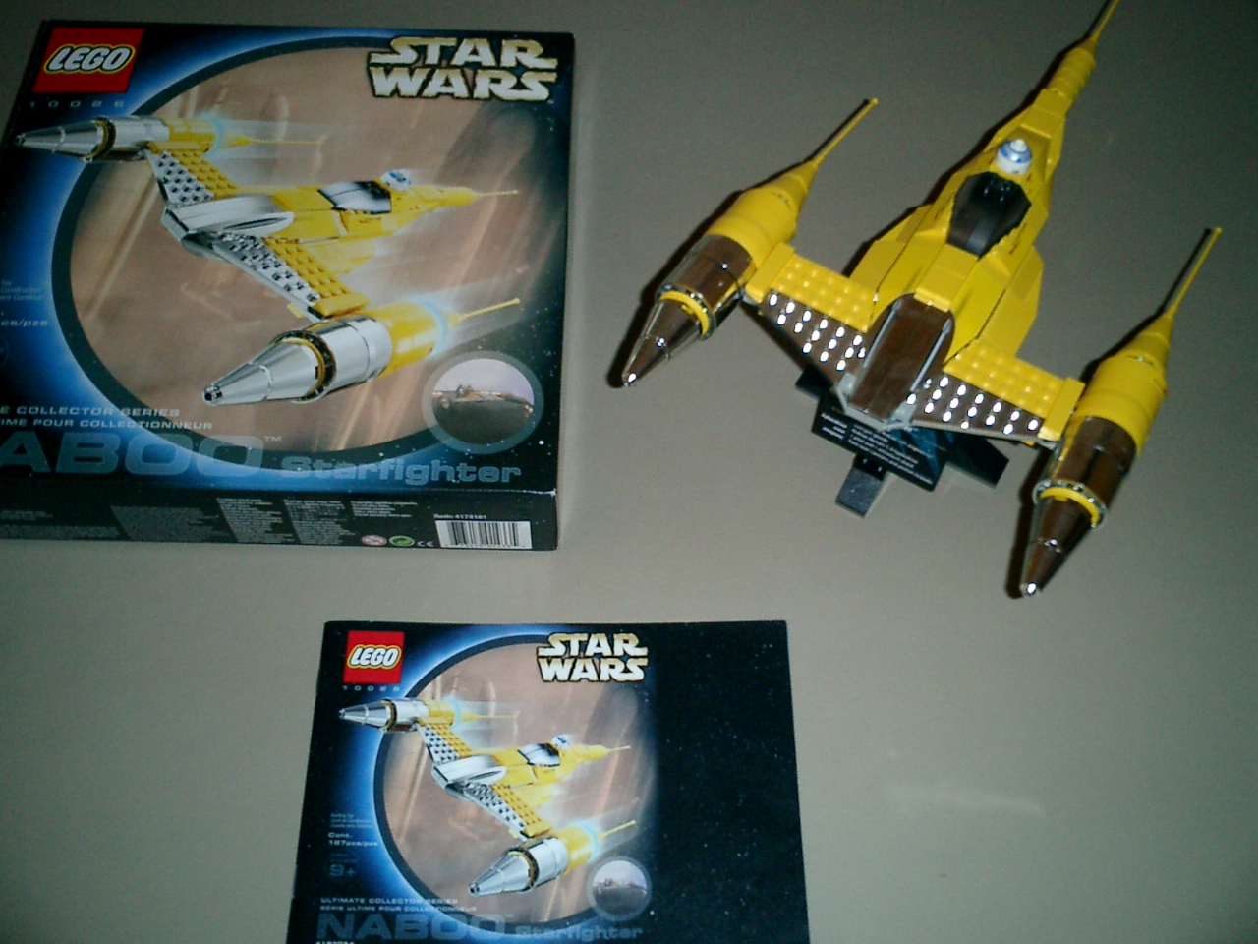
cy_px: 472
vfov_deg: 39.7
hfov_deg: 51.4
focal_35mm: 36
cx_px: 629
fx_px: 1308
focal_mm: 7.5
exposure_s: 1/30
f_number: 3.2
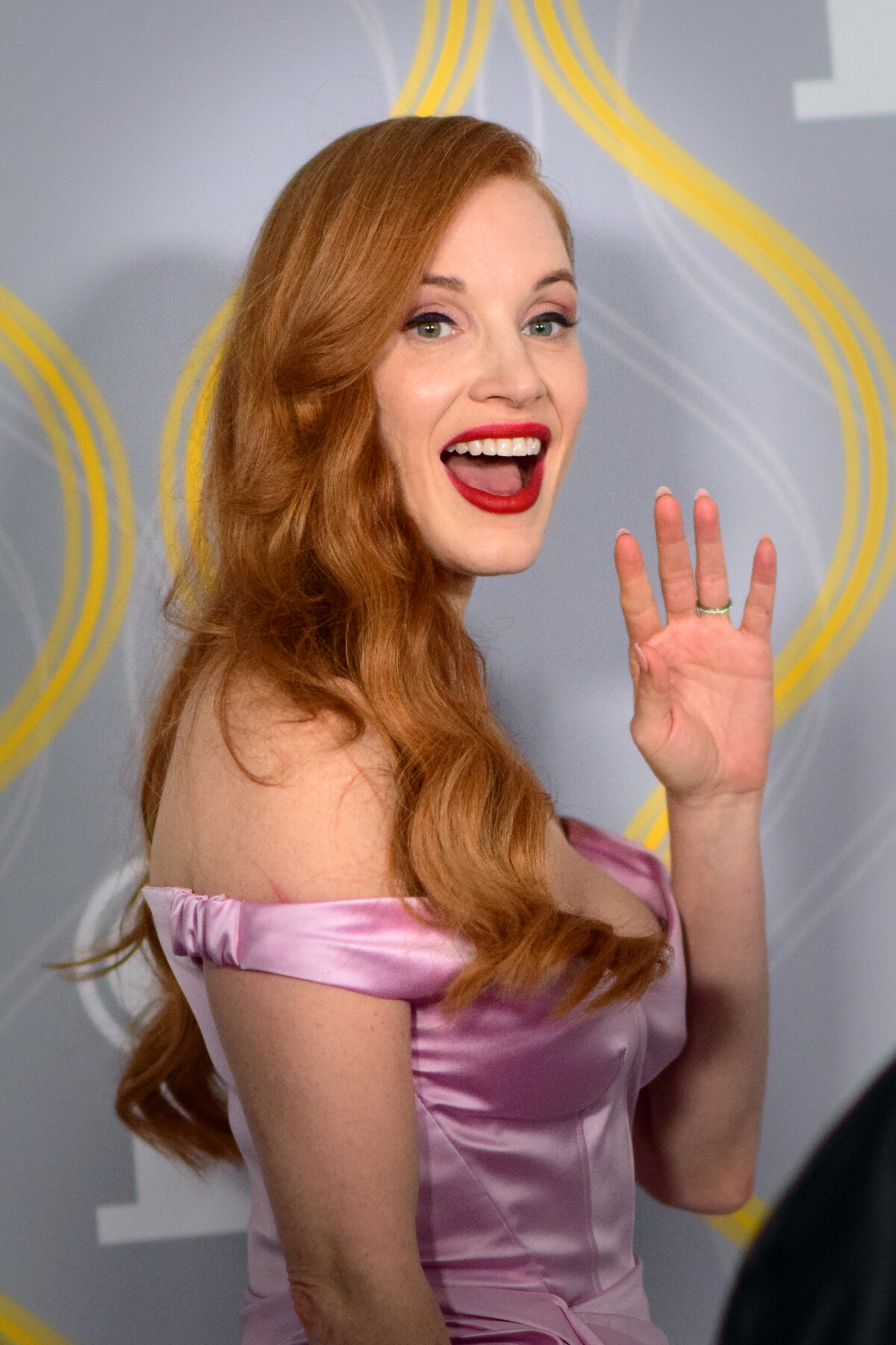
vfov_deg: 16.1
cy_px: 672
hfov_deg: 10.8
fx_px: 4760
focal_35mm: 128
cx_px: 448
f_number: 1.4
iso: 3200
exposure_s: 1/4000
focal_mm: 85
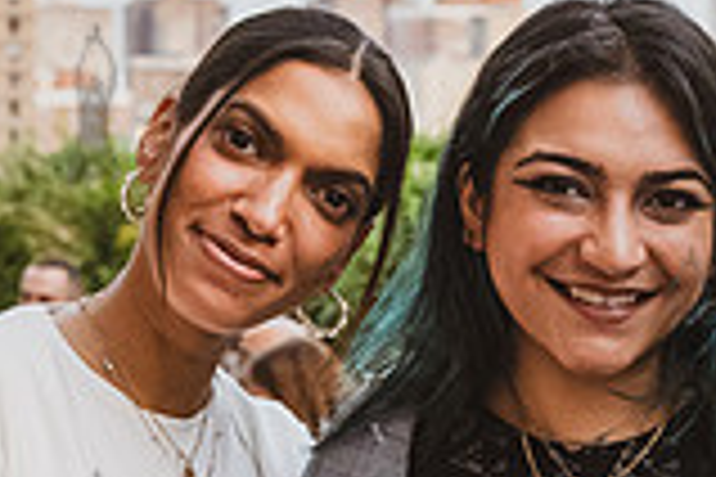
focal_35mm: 151
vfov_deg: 9.1
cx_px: 562
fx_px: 3003
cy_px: 380
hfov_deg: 13.5
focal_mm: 36
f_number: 4
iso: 5000
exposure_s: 1/500
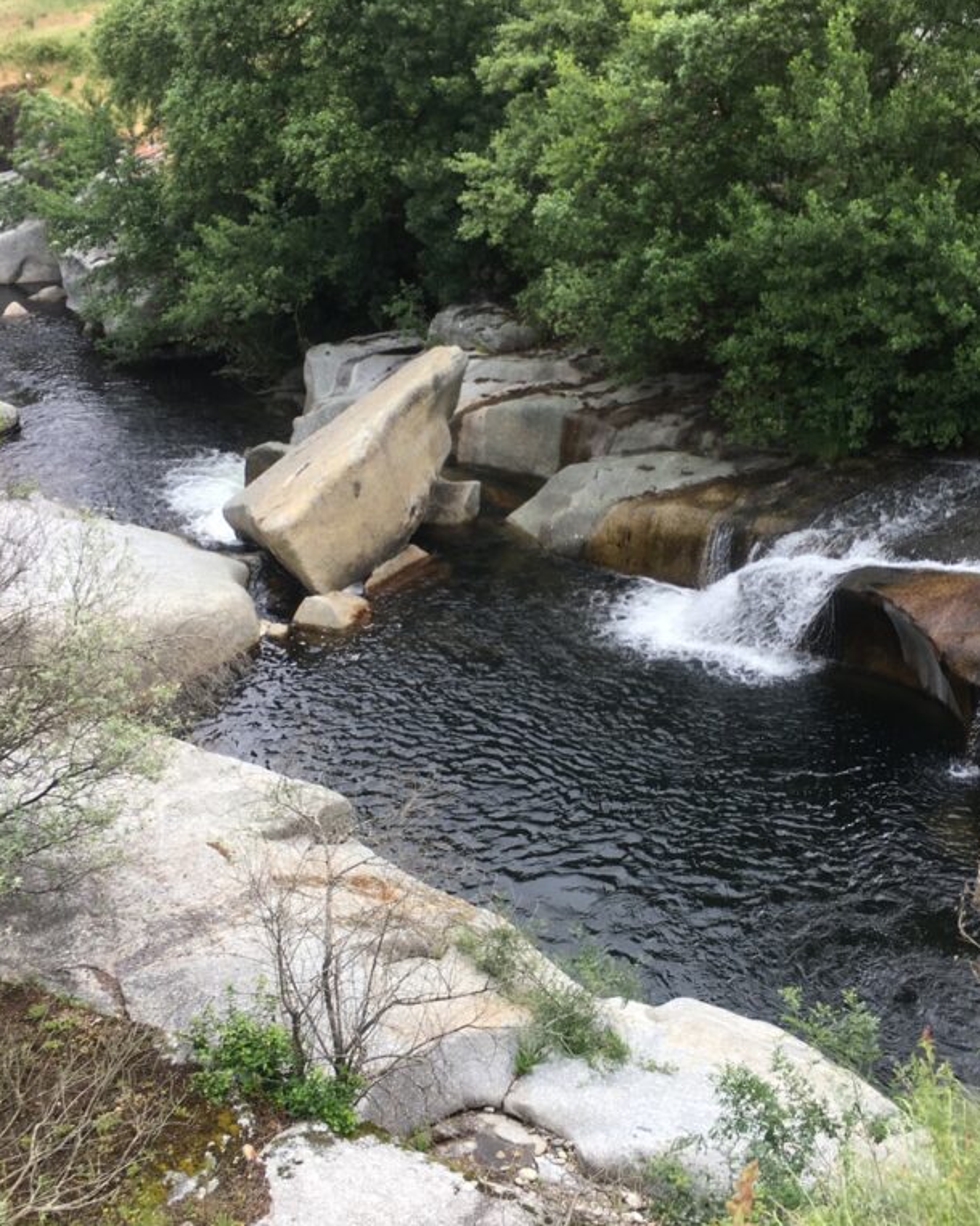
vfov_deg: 47.9
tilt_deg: -26.6
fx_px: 1378
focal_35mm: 38
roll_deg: +1.6
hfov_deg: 39.1
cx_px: 553
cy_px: 611
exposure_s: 1/373
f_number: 2.2
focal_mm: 4.15
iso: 25
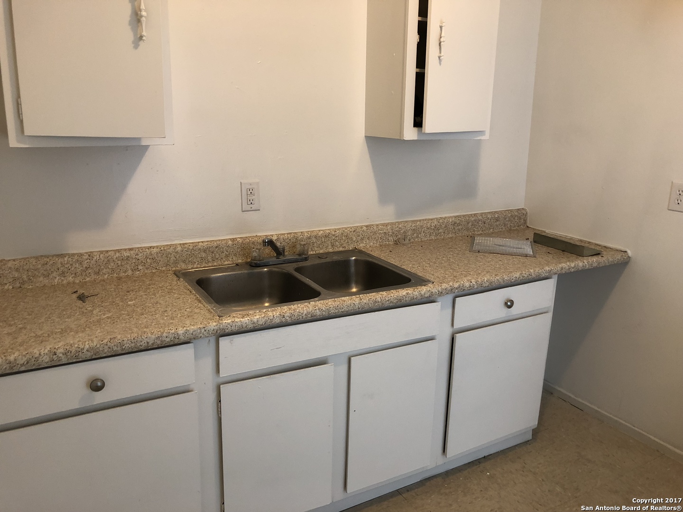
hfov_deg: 61.7
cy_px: 256
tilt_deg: -13.9
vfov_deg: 48.2
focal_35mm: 29
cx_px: 342
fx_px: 572
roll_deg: -1.8
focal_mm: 3.99
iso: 50
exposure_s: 1/15
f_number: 1.8
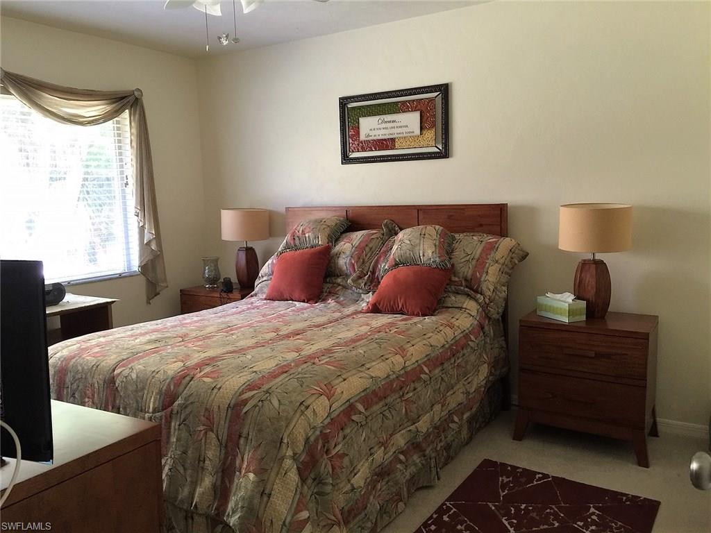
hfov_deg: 61.7
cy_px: 266
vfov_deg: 48.2
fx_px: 596
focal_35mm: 29
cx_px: 356
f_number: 2.2
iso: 100
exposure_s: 1/15
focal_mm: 4.15
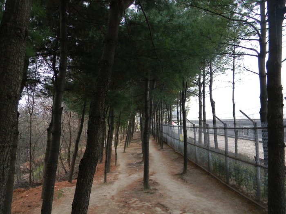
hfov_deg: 63.4
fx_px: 231
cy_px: 107
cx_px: 143
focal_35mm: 28
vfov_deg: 49.7
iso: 80
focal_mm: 5
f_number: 3.5
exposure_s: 1/44.8
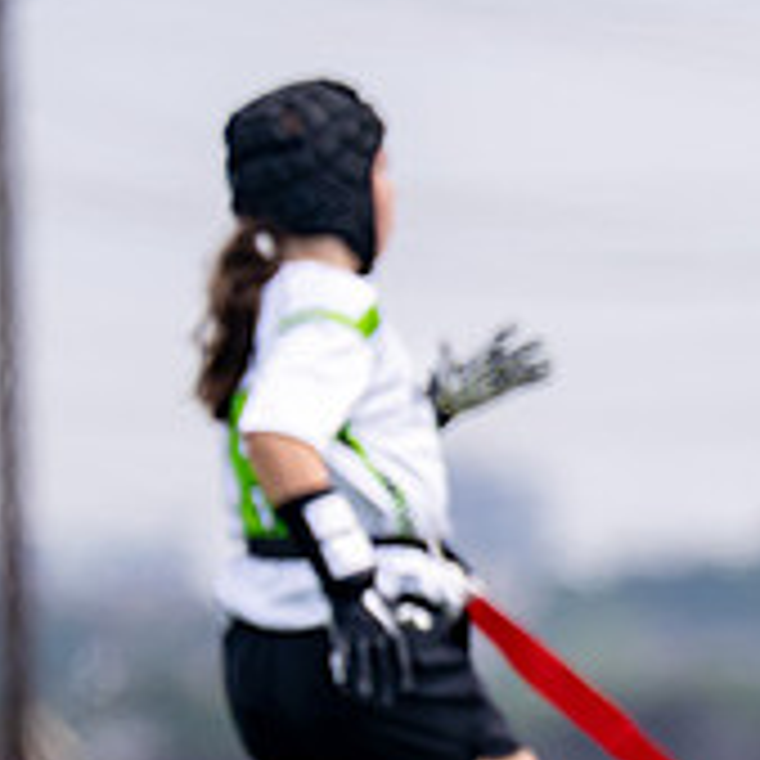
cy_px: 631
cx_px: 1247
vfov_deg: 1.7
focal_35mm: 1032
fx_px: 25634
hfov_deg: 1.7
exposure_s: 1/2000
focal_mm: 200
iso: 125
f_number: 2.8
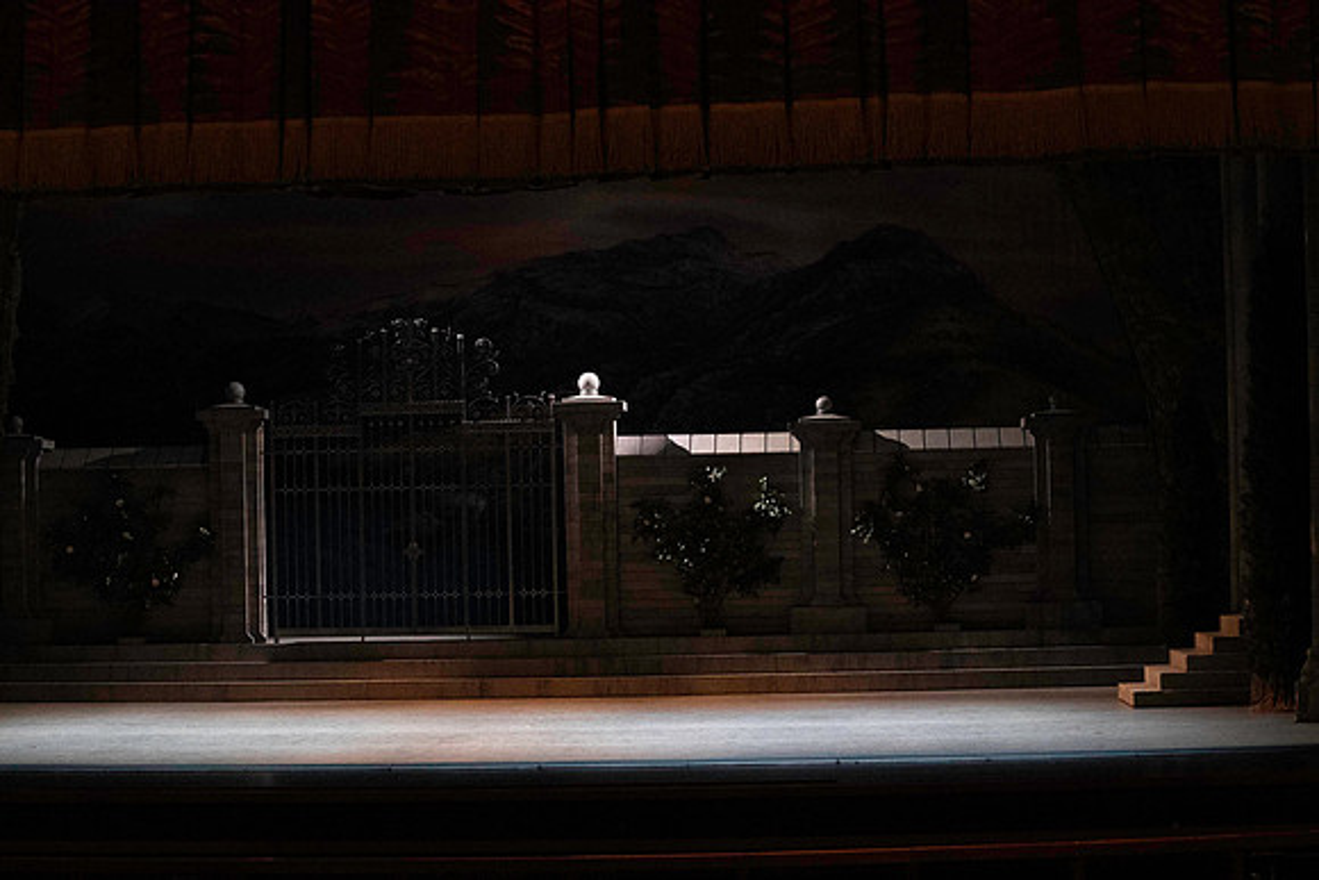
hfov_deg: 28.8
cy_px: 440
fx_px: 2565
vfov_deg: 19.5
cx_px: 660
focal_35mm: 70
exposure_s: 1/320
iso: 16000
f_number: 5
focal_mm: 70
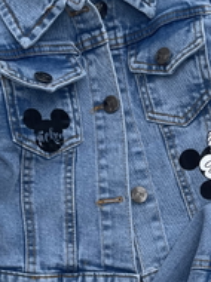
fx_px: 595
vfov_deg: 25.6
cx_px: 178
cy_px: 269
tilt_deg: -86.4
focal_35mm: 73
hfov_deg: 19.8
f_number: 1.6
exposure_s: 1/1490
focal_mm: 4.2
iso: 32
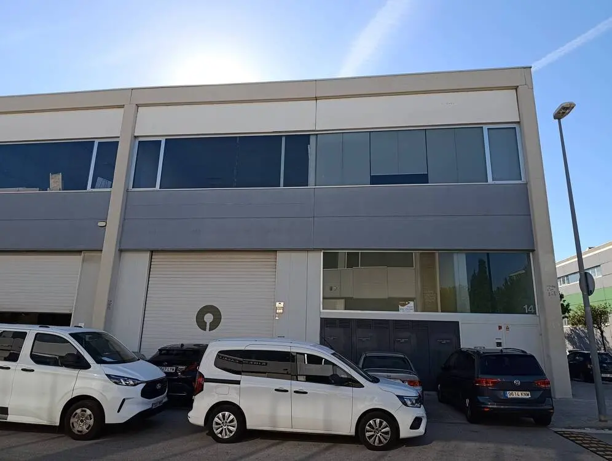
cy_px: 230
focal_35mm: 23
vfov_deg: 59.0
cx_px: 306
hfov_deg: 73.8
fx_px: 407
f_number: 1.7
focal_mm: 6.11
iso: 50
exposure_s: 1/365
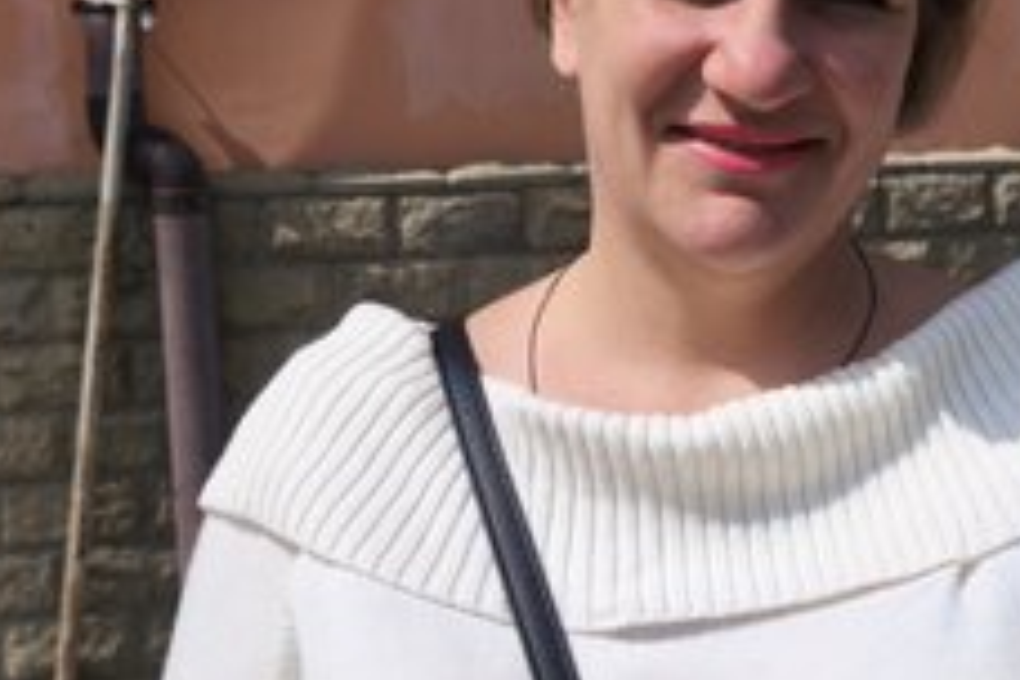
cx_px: 617
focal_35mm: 64
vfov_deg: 21.2
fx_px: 1813
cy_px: 224
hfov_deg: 31.3
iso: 80
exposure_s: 1/5878
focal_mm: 5.35
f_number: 1.7
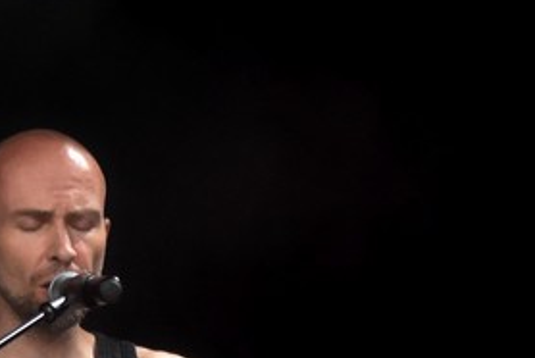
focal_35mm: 614
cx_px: 223
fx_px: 9136
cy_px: 450
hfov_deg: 3.4
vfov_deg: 2.2
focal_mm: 95
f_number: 2.8
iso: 1250
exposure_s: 1/4000
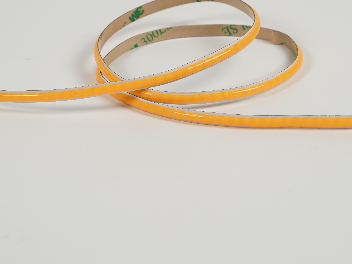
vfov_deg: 6.1
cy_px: 85
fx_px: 2481
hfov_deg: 8.1
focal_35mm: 244
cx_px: 221
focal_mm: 130
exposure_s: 1/125
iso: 100
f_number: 14
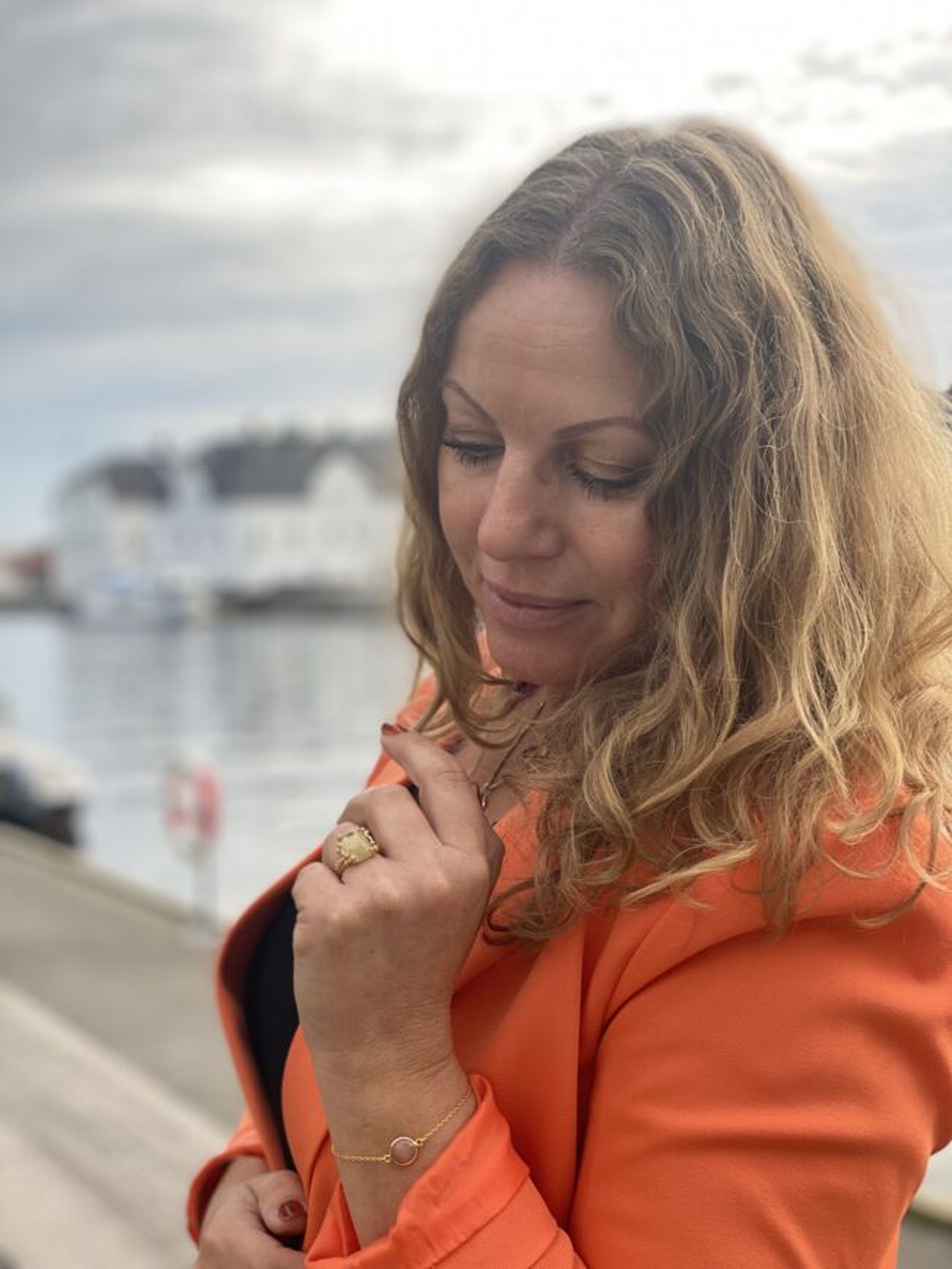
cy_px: 634
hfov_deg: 28.0
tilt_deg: -0.7
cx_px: 476
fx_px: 1906
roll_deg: +1.9
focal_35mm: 52
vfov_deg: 36.8
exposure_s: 1/122
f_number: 2
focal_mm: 6
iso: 25
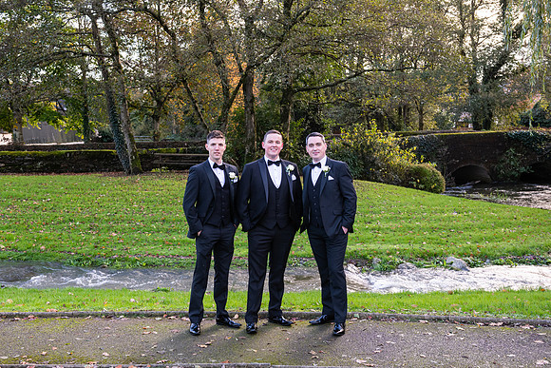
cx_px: 276
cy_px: 184
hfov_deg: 44.5
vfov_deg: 30.5
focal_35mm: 44
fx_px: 674
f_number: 6.3
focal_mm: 44
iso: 640
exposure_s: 1/160
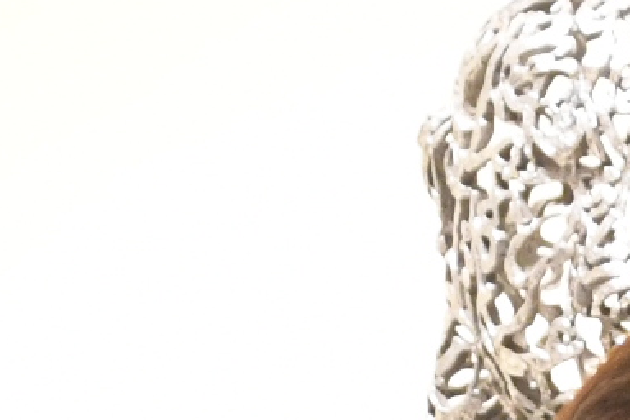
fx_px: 9904
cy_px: 855
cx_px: 1176
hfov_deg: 3.6
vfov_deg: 2.4
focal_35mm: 566
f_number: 4.8
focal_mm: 52
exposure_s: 1/80
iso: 3200
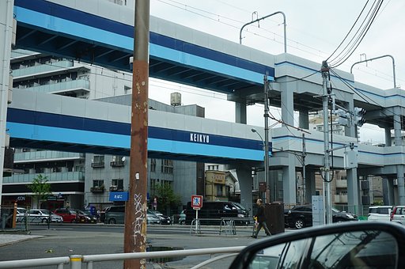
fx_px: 483
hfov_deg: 45.5
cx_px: 202
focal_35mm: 43
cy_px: 134
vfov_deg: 31.1
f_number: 9
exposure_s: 1/100
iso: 100
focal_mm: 29
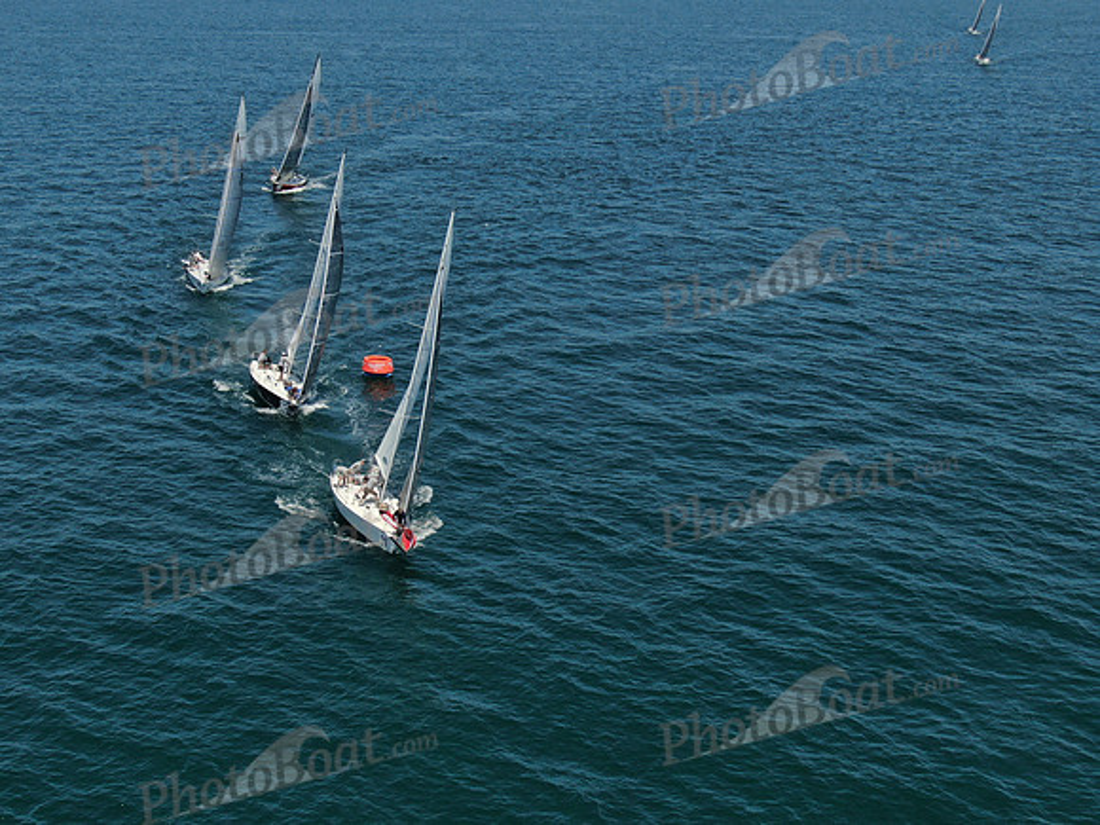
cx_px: 550
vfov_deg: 30.3
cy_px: 412
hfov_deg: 39.7
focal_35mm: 48
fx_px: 1525
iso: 100
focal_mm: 8.6
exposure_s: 1/1000
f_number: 3.8
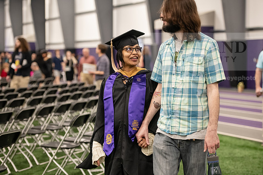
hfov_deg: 22.1
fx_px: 672
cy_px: 88
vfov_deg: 14.9
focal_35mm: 92
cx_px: 132
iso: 2500
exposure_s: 1/160
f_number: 3.2
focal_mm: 92
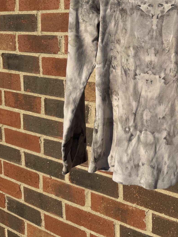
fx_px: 302
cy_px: 67
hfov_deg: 31.3
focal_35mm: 44
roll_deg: -0.9
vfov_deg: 42.0
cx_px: 162
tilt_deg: -6.1
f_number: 1.78
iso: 80
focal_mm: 6.76
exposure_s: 1/6410
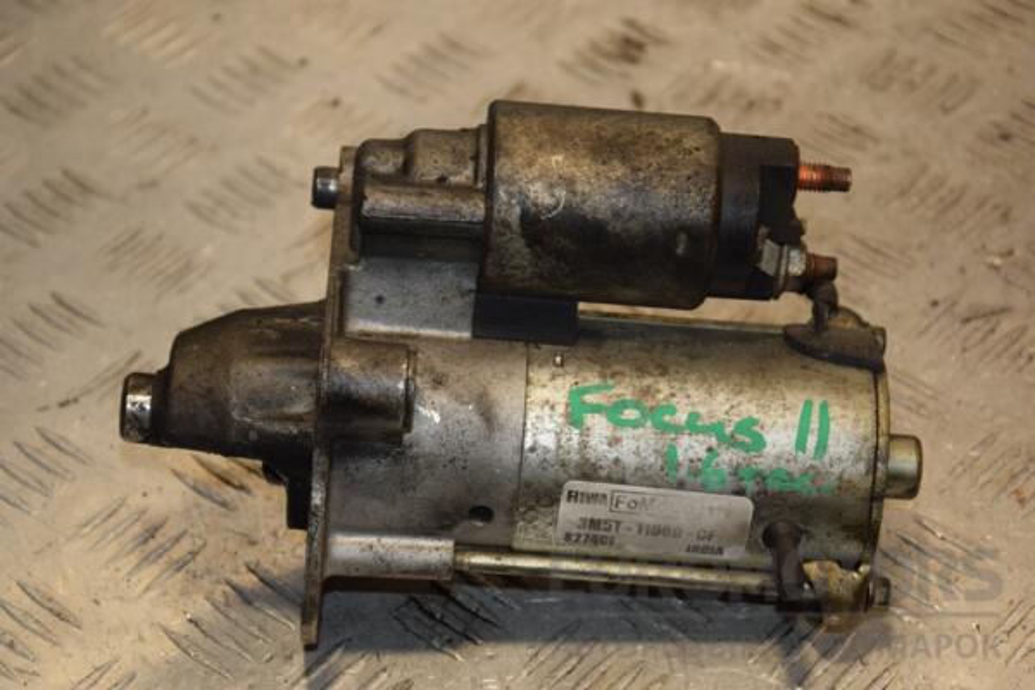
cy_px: 345
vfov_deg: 13.8
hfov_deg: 20.6
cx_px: 518
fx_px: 2846
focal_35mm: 99
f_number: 5.6
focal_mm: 66
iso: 800
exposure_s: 1/200
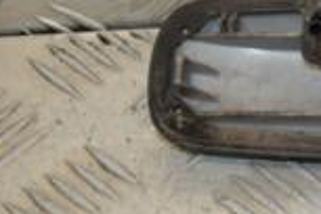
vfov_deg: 5.2
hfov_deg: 7.5
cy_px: 48
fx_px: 2353
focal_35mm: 264
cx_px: 615
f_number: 7.1
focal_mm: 45
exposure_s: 1/200
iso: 800
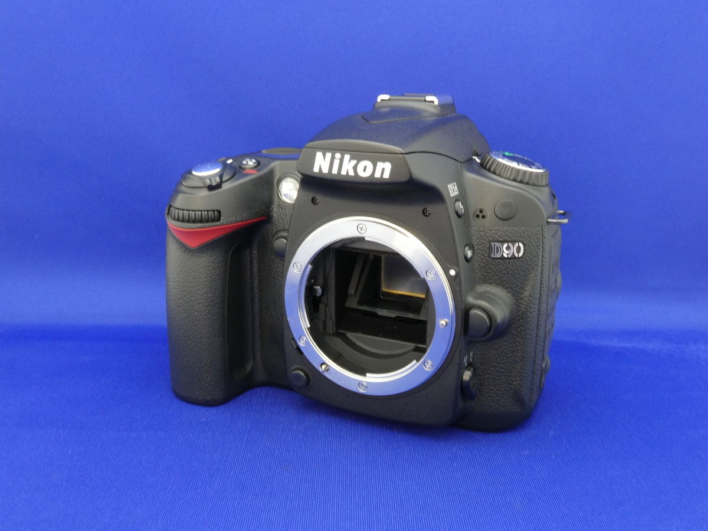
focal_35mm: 35
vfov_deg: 40.7
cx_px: 354
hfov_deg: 52.6
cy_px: 266
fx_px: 716
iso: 200
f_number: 8
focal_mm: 6.3
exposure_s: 1
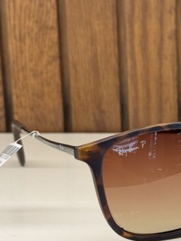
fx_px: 738
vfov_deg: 18.5
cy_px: 144
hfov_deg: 13.7
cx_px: 198
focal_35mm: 106
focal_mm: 6.76
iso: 64
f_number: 1.78
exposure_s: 1/208
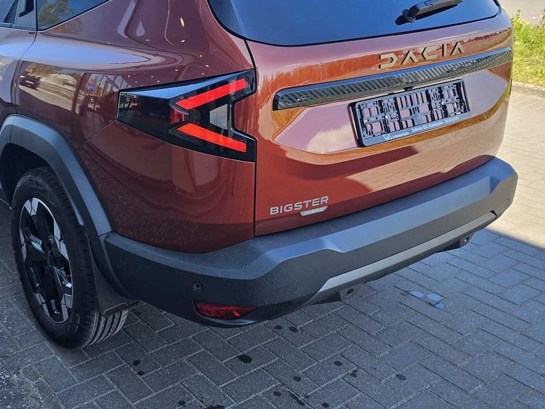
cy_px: 173
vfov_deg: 36.7
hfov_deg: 46.6
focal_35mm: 39
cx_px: 156
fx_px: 614
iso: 25
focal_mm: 5.4
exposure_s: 1/296
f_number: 1.8
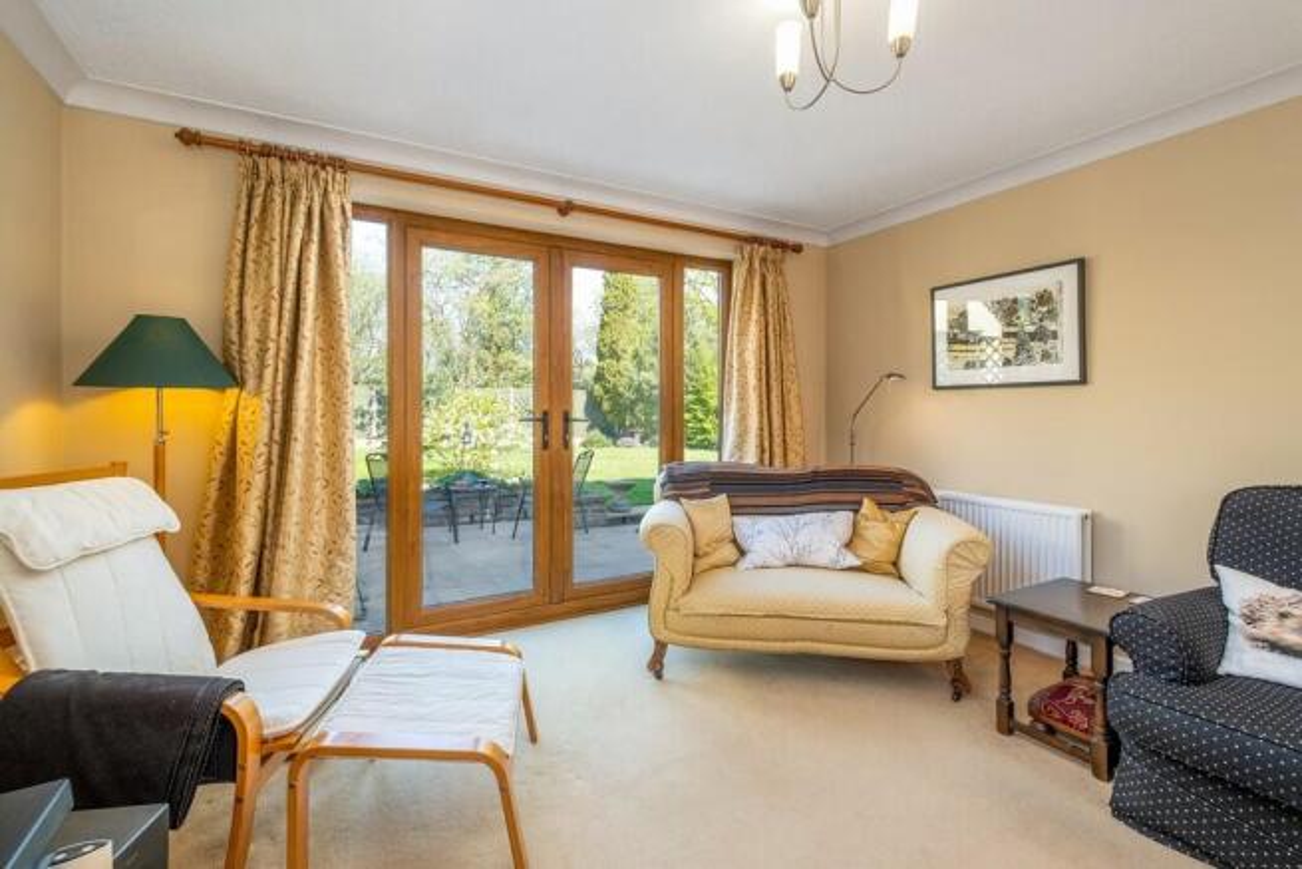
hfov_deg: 100.4
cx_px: 651
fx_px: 543
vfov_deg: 77.4
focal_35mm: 15
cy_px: 434
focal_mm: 10
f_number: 7.1
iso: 250
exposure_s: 1/50
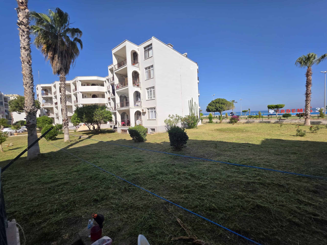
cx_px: 164
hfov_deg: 106.2
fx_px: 123
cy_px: 122
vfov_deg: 89.9
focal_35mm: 13
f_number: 1.9
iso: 40
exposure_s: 1/2314
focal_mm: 2.2
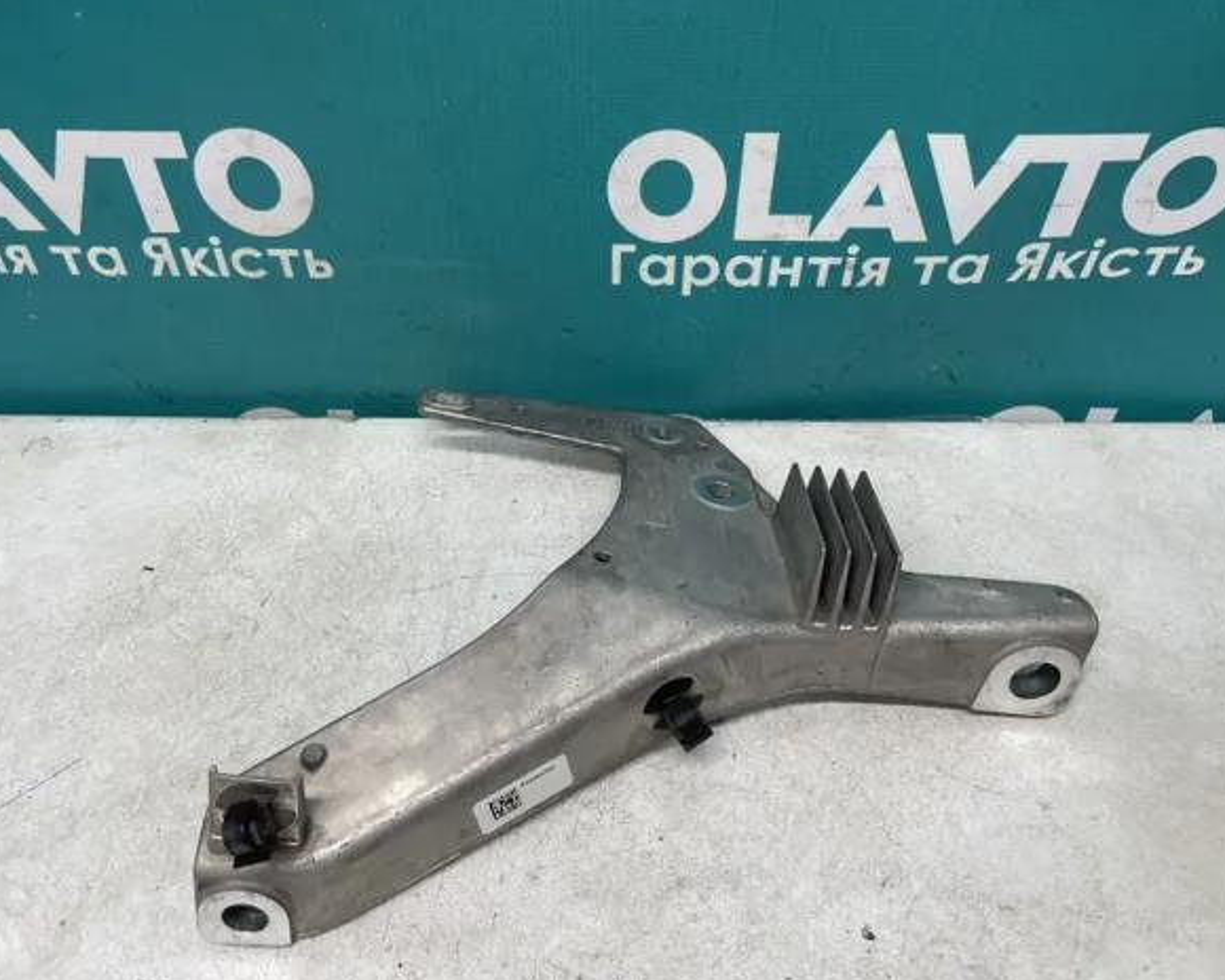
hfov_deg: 62.1
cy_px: 486
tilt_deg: -47.3
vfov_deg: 51.5
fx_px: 1015
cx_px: 562
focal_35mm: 28
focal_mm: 4.2
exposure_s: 1/100
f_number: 1.6
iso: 80
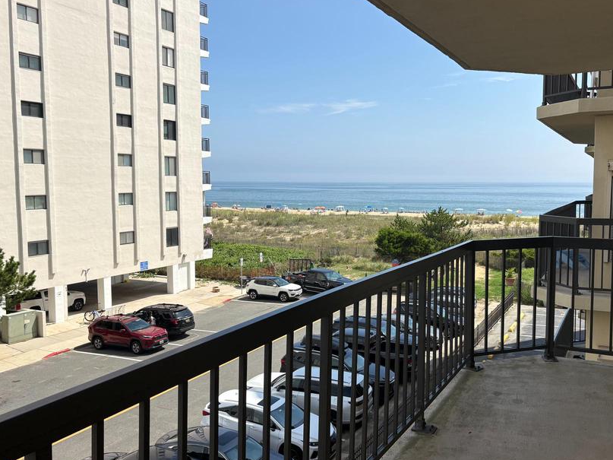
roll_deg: +0.0
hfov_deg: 55.1
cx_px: 352
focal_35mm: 33
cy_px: 238
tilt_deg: -3.9
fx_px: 584
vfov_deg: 42.9
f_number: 1.6
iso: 50
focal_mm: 5.96
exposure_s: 1/4329
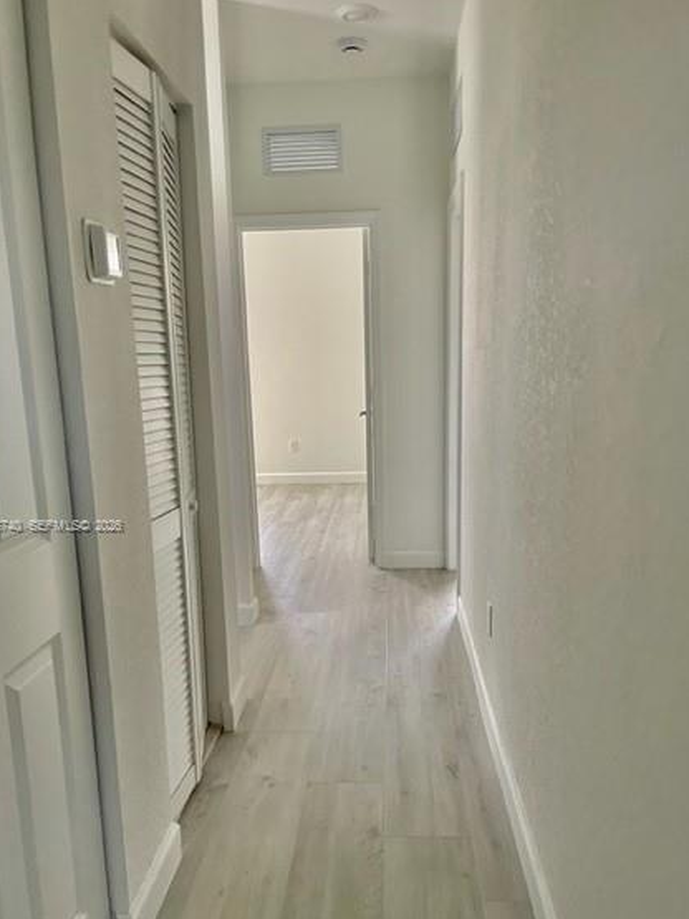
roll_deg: -0.9
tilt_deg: -14.2
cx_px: 354
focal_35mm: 30
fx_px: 796
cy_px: 527
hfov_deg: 46.8
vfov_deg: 59.7
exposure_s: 1/84
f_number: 1.6
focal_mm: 4.2
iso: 125
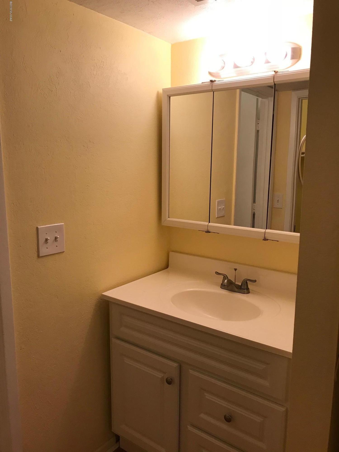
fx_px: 366
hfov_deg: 49.7
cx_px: 170
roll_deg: +0.7
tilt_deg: -9.9
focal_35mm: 28
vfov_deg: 63.4
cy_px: 226
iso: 25
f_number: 1.8
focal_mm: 3.99
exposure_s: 1/40
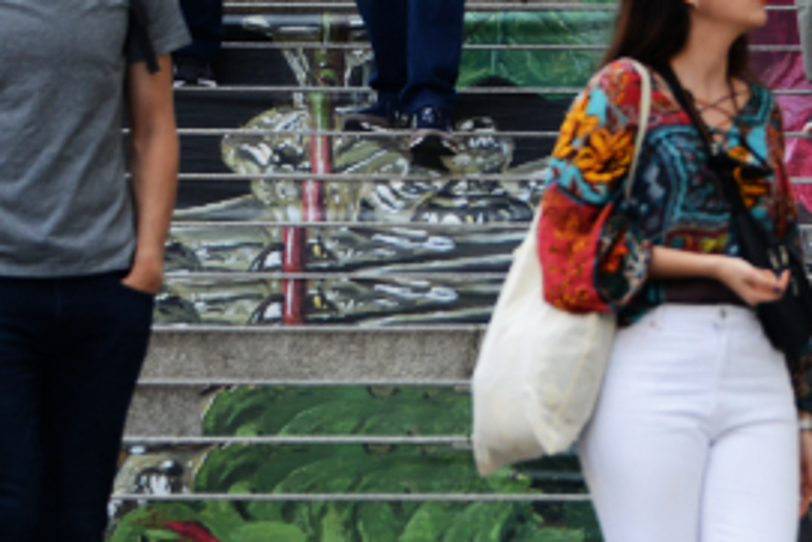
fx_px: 8147
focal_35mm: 361
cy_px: 109
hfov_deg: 5.7
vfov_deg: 3.8
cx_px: 782
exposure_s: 1/320
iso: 250
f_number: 5.3
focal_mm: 98
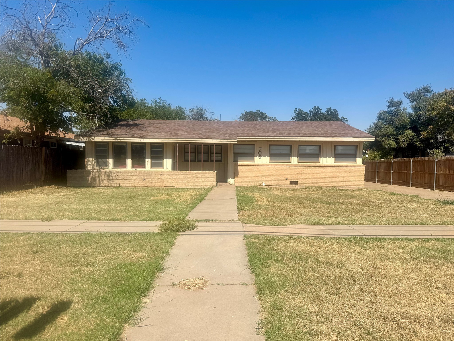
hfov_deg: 71.6
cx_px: 227
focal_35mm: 24
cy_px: 170
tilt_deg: -1.9
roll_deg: -1.1
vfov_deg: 56.8
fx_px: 315
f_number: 1.78
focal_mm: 6.76
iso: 80
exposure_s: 1/7937
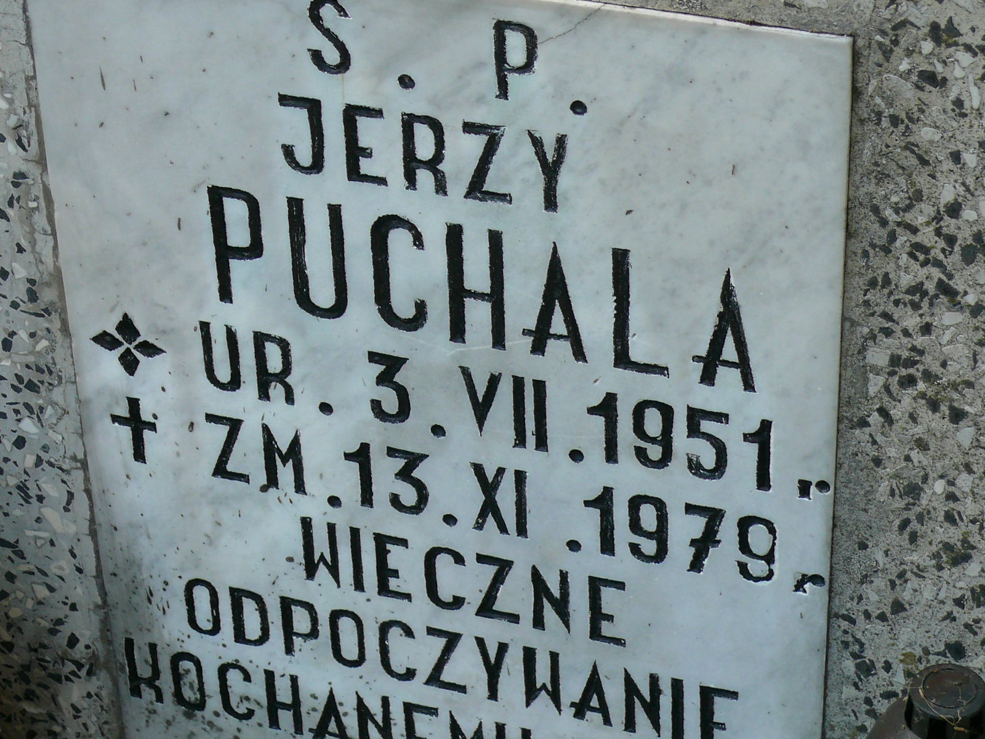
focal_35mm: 105
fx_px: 2988
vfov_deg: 14.1
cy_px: 370
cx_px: 492
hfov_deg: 18.7
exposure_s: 1/250
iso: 100
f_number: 4
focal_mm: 13.7
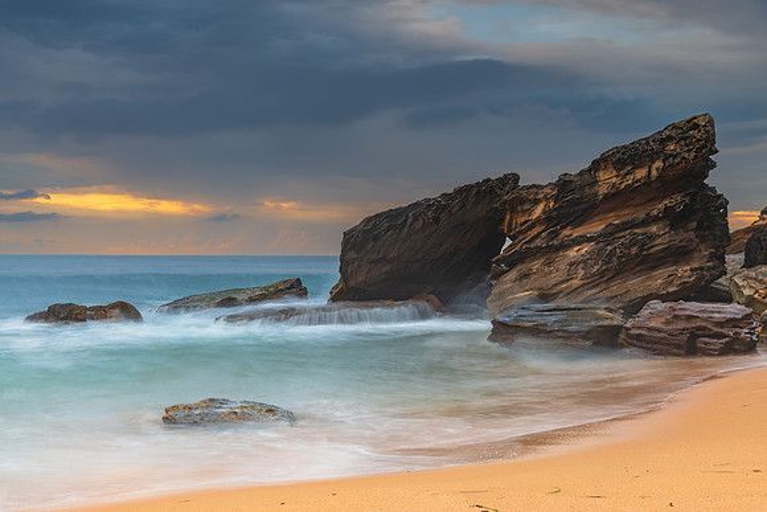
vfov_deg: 26.9
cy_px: 256
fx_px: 1072
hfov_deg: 39.4
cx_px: 384
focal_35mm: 50
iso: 31
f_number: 9
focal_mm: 50
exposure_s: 2.5
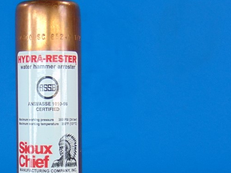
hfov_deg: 15.9
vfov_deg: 12.0
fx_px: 821
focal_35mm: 123
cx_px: 48
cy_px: 154
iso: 80
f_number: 3.6
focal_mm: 10.8
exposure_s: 1/30
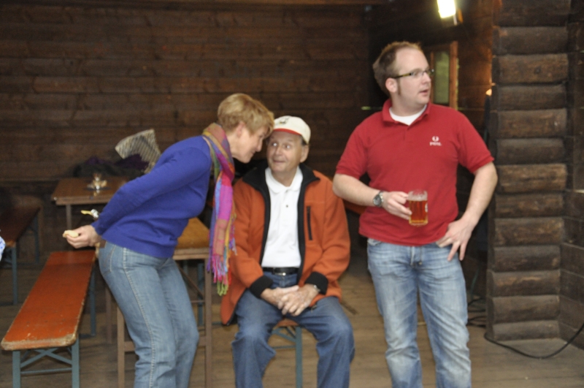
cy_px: 194
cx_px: 292
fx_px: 923
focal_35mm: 57
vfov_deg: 23.7
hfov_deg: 35.1
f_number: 5
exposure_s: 1/30
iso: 1600
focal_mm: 38
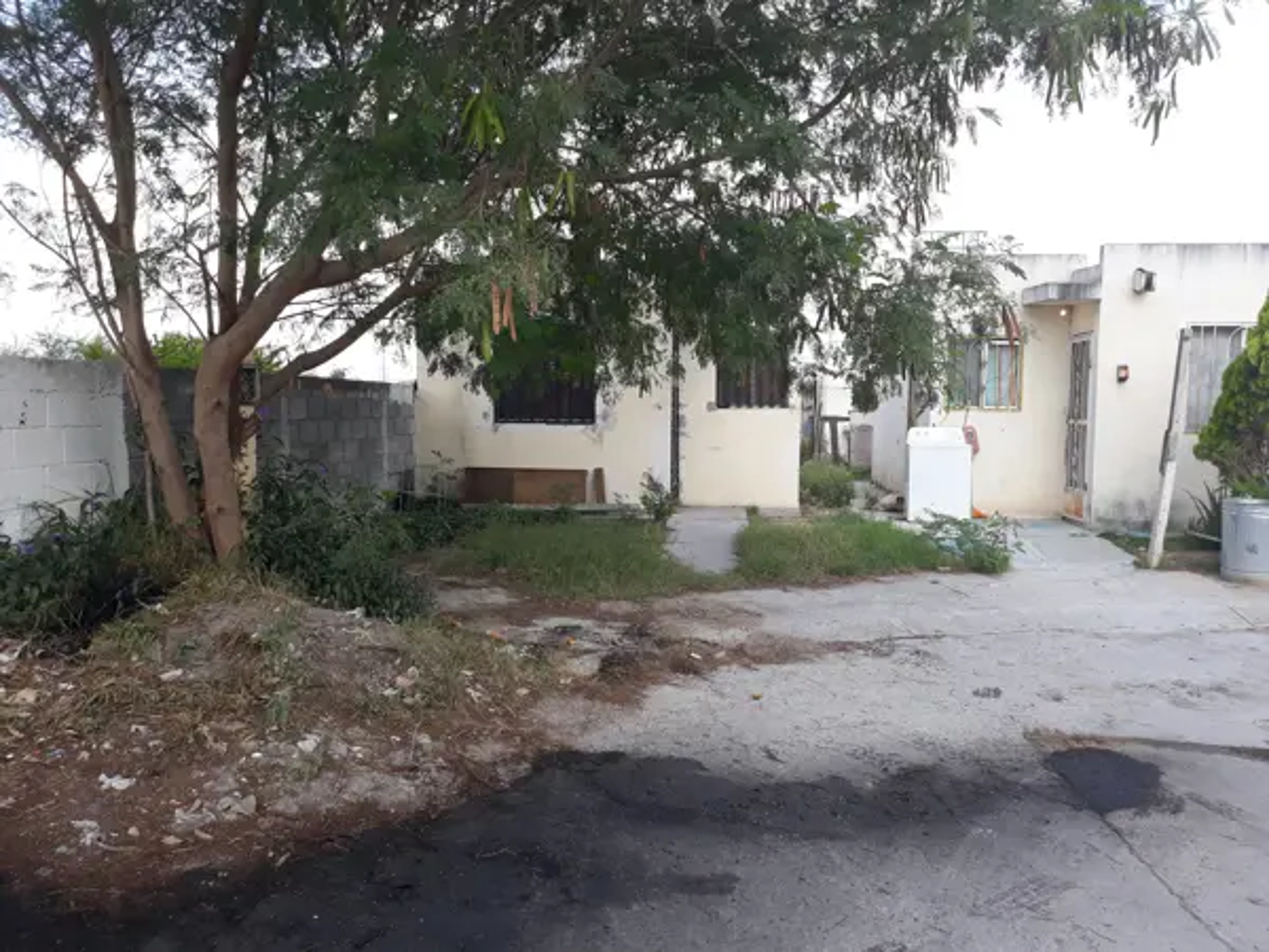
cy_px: 476
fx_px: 990
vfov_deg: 51.4
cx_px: 634
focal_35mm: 27
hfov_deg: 65.3
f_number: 1.7
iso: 40
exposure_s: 1/567
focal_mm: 3.71
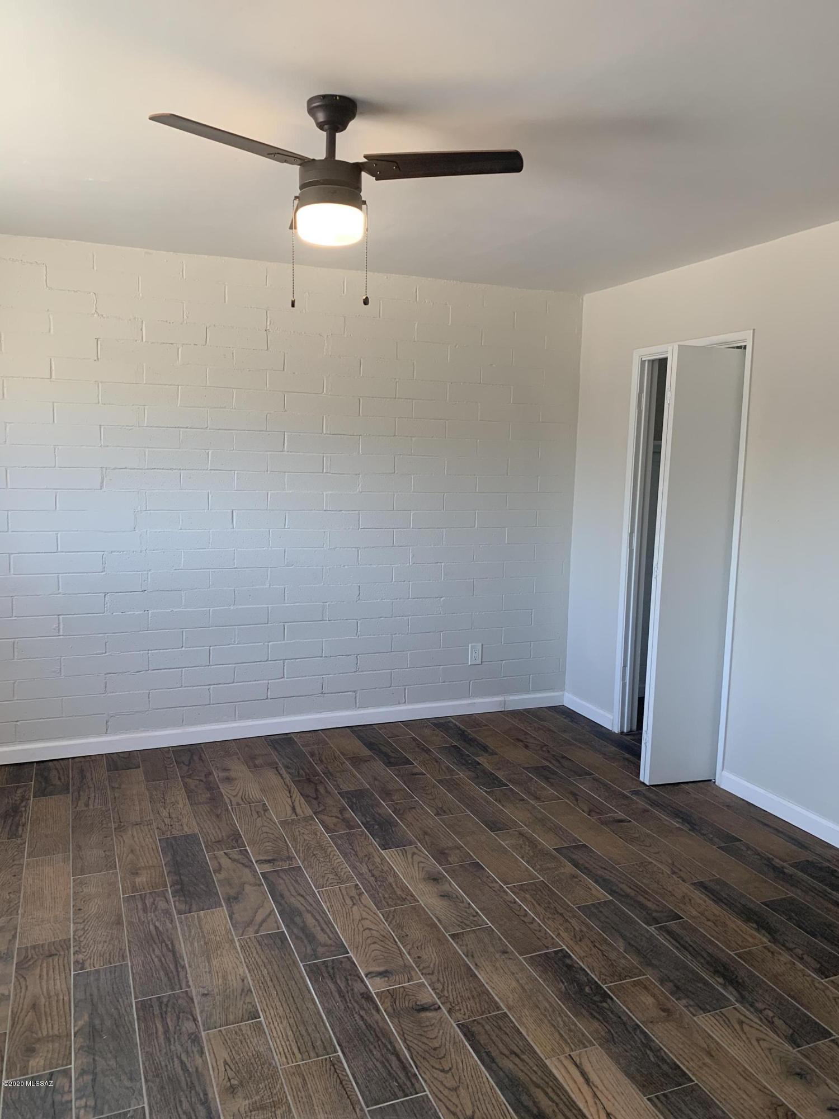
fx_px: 840
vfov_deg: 67.3
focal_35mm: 26
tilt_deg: -8.2
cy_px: 560
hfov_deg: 53.1
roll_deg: -1.8
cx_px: 420
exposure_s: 1/60
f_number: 1.8
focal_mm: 4.25
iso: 64
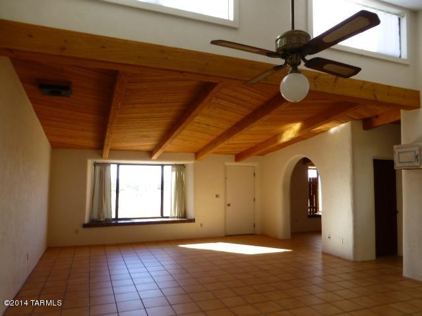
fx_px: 305
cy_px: 158
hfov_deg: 69.4
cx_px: 211
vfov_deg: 54.9
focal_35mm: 25
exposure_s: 1/80
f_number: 3.3
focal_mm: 4.3
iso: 100
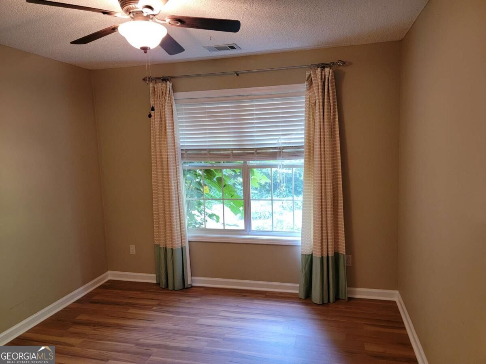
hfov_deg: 71.6
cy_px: 182
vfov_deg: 56.8
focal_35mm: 24
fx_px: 337
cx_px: 243
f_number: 1.8
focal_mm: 6.7
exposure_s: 1/50
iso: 200
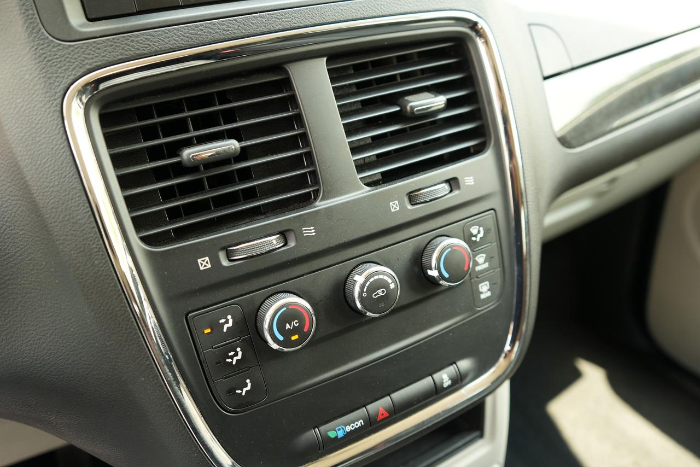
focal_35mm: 29
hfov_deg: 63.6
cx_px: 350
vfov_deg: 45.0
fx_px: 564
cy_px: 234
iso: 1000
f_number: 4
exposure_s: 1/160
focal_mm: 29
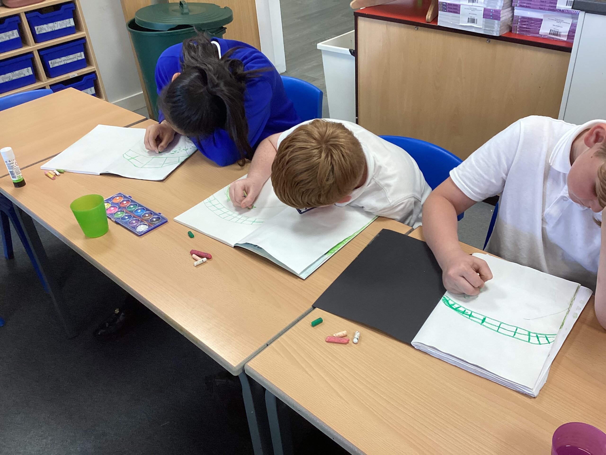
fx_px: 543
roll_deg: +4.7
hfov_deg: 58.4
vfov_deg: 45.4
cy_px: 228
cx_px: 303
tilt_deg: -35.0
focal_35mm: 31
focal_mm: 3.3
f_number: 2.4
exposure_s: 1/50
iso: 64
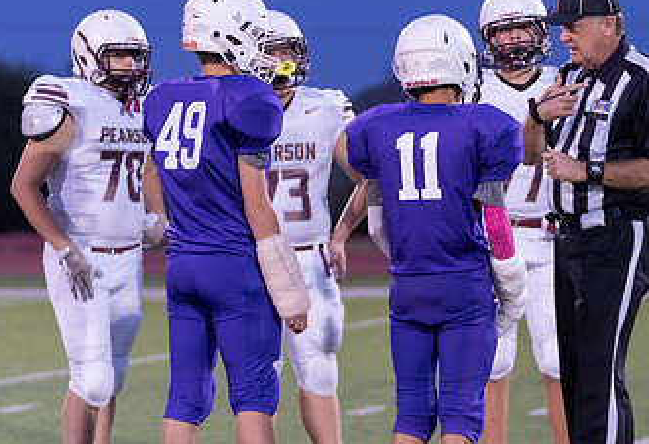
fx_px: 4163
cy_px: 208
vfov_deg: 6.1
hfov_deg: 8.9
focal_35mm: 229
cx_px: 474
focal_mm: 114
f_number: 2.8
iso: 1600
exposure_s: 1/400
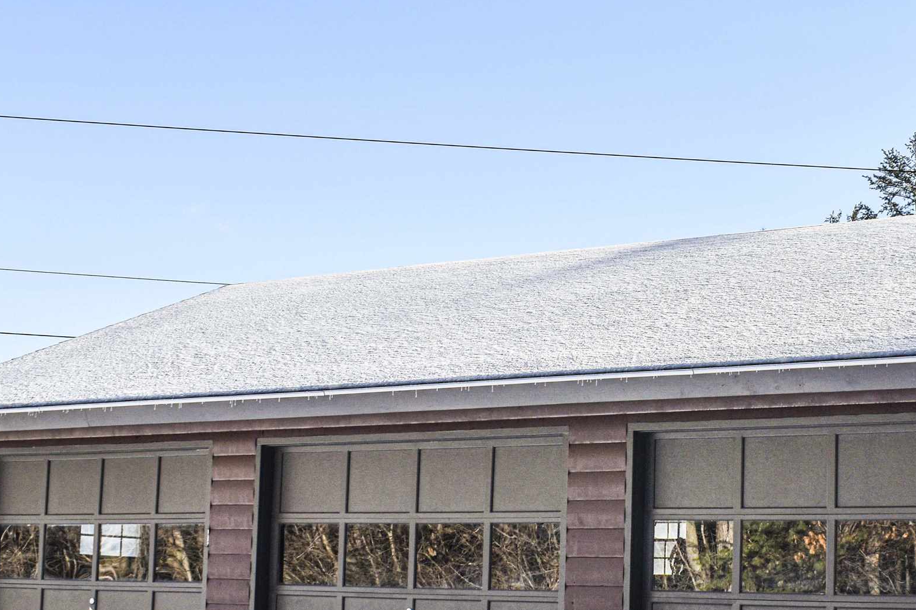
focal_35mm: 71
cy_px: 411
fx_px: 1806
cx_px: 671
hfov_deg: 28.1
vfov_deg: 19.1
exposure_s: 1/200
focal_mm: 24
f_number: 8
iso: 100
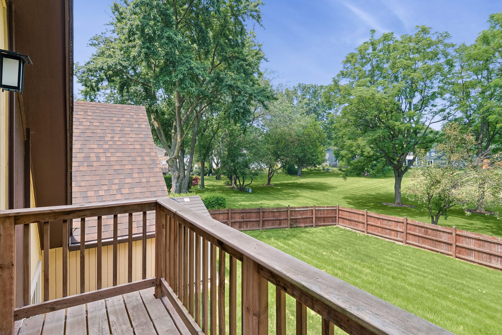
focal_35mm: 18
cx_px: 251
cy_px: 168
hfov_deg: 90.0
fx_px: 251
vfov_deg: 67.4
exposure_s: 1/100
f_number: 8
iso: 250
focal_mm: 12
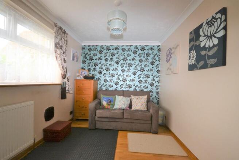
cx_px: 120
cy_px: 80
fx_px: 110
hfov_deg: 95.0
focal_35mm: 16
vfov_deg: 72.1
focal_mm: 11
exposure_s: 1/60
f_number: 4.2
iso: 900
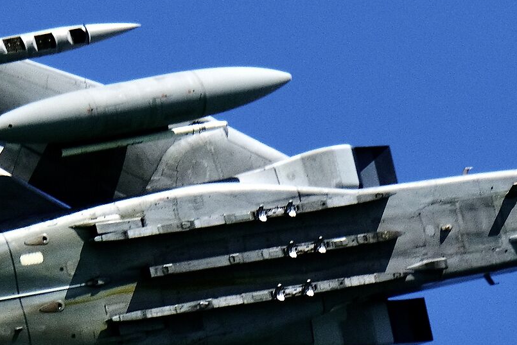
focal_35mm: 894
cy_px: 341
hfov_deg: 2.3
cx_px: 295
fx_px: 12840
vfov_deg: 1.5
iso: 400
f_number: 8
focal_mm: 200
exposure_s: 1/2000
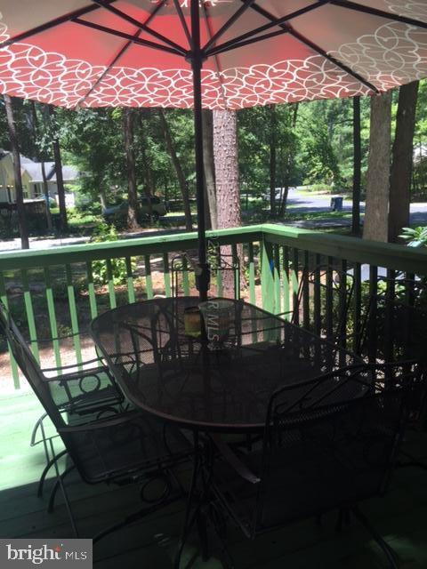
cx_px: 214
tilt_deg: -11.2
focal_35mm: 29
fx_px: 477
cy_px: 284
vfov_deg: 61.7
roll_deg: +3.5
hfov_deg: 48.2
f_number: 2.2
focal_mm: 4.15
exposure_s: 1/306
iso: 32
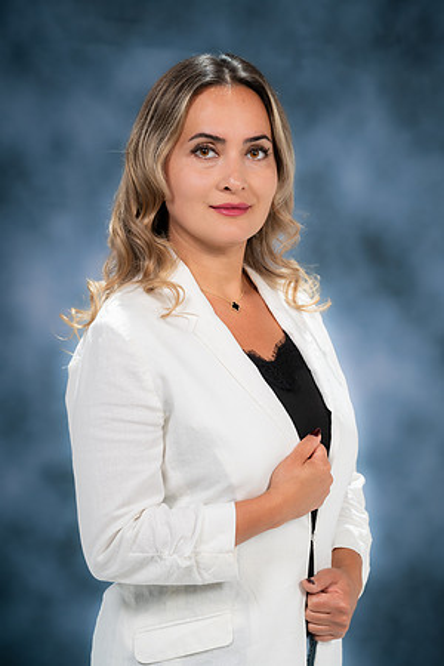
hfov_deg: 12.2
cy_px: 333
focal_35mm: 112
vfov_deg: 18.3
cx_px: 222
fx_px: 2072
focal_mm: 112
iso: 320
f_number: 5.6
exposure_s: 1/200
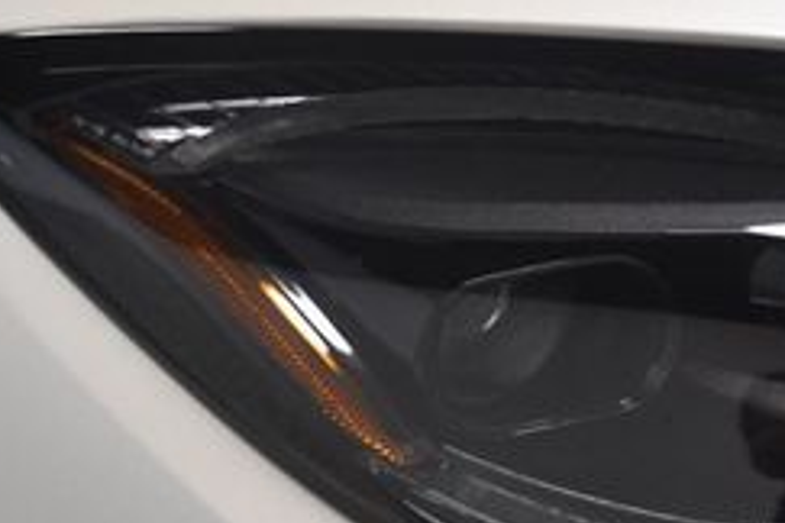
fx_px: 3271
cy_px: 362
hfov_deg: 13.5
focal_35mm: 150
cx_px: 827
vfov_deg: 9.1
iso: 1600
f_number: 4.2
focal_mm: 38
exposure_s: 1/125
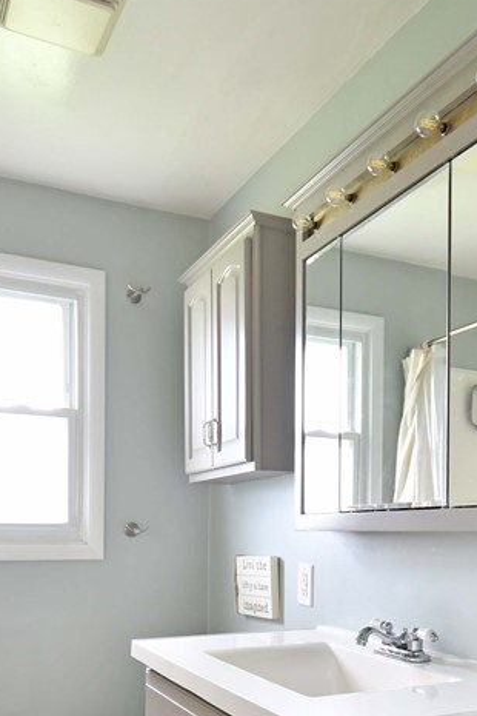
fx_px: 696
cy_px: 542
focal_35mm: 35
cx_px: 300
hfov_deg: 37.6
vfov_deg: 51.9
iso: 400
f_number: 3.5
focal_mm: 10
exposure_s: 1/15
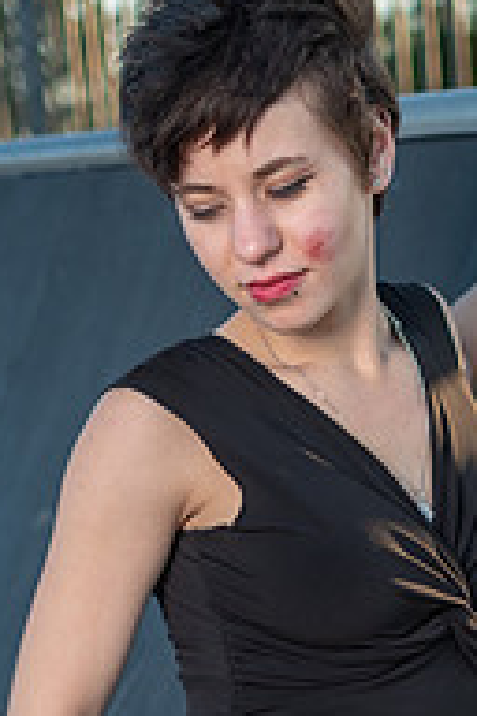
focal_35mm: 124
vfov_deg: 16.2
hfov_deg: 11.0
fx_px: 2464
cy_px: 697
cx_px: 417
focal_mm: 35
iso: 200
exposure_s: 1/2000
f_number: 1.4
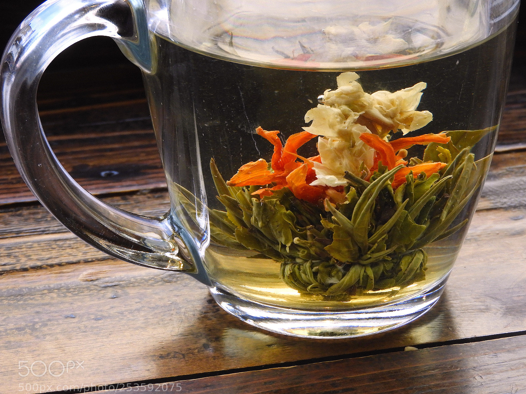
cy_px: 202
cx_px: 280
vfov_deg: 11.0
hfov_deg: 14.6
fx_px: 2052
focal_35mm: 135
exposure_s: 1/60
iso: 250
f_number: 5
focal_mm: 22.4
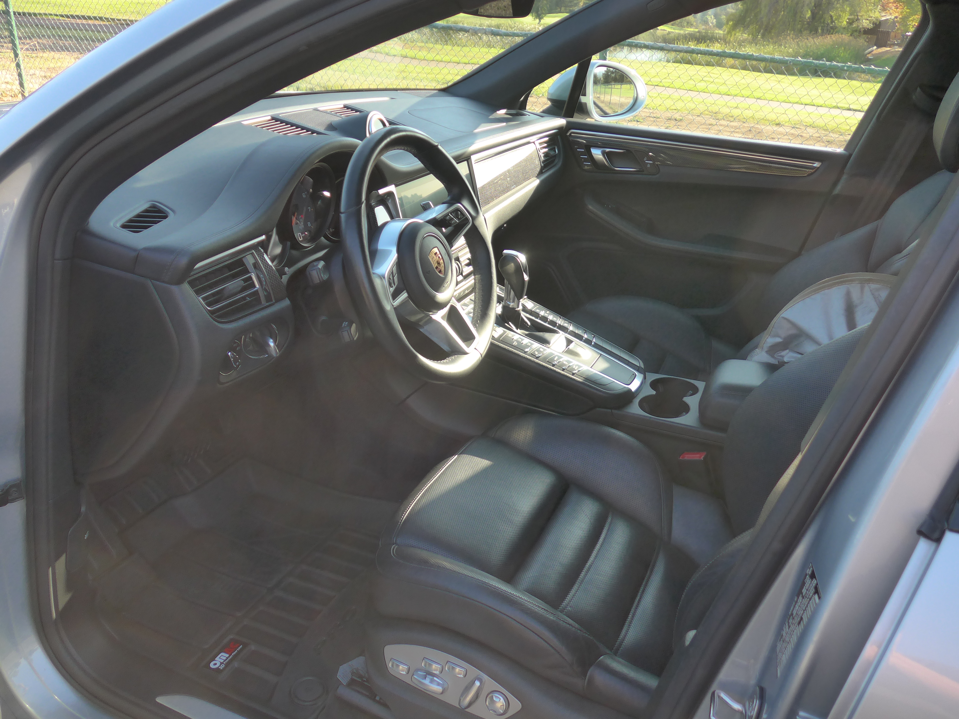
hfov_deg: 61.7
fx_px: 803
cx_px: 480
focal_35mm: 29
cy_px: 360
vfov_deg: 48.2
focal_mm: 6
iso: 160
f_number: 2
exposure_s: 1/320
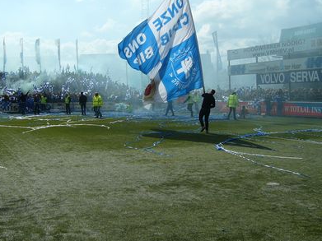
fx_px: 474
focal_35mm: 51
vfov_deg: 28.4
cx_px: 137
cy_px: 80
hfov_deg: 37.4
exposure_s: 1/320
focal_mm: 5.8
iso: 50
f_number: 8
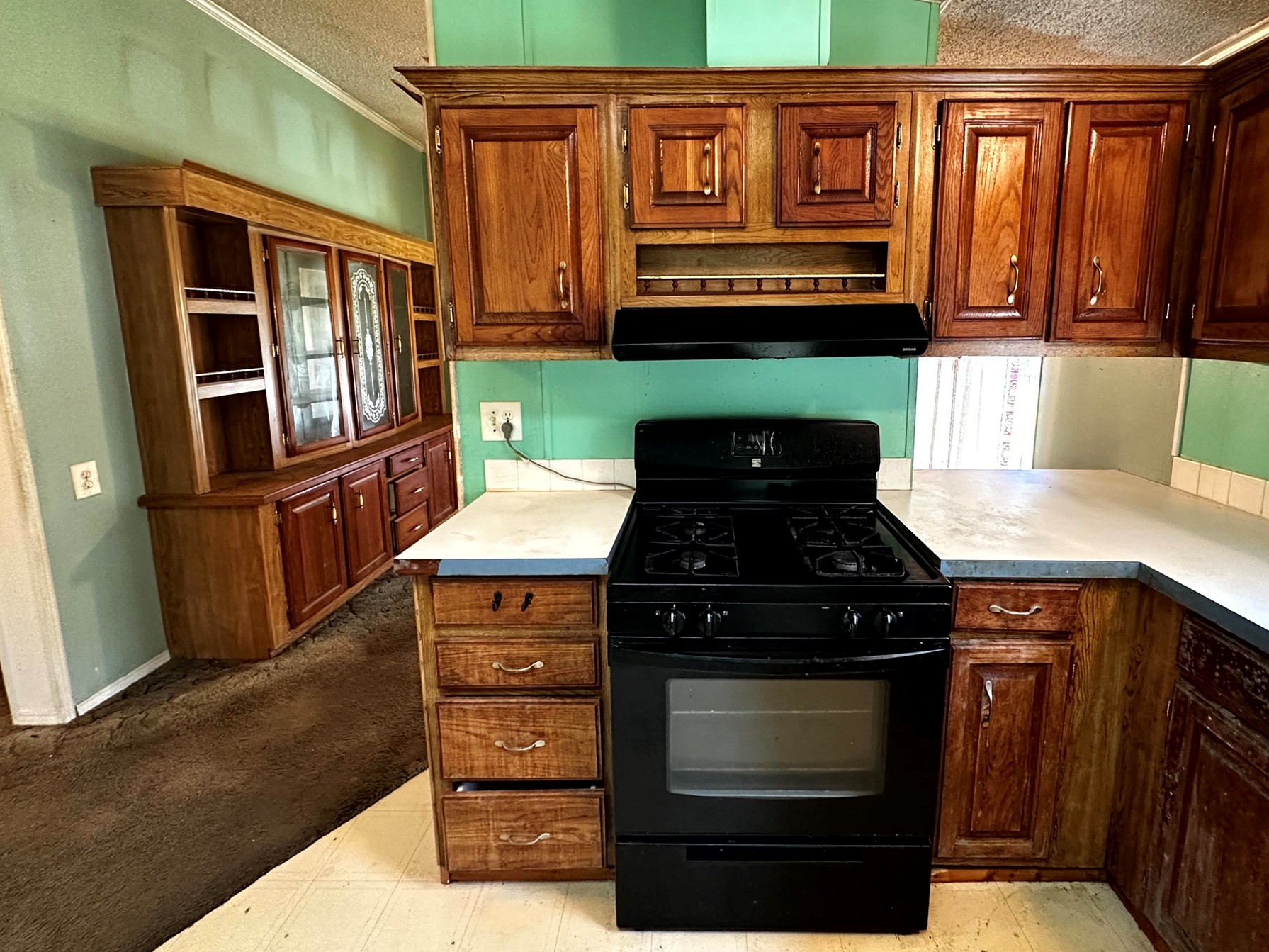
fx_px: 587
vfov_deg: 77.8
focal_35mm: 16
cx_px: 701
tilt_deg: -6.9
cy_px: 418
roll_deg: +0.1
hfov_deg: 94.2
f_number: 2.2
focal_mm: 2.22
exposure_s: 1/60
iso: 640
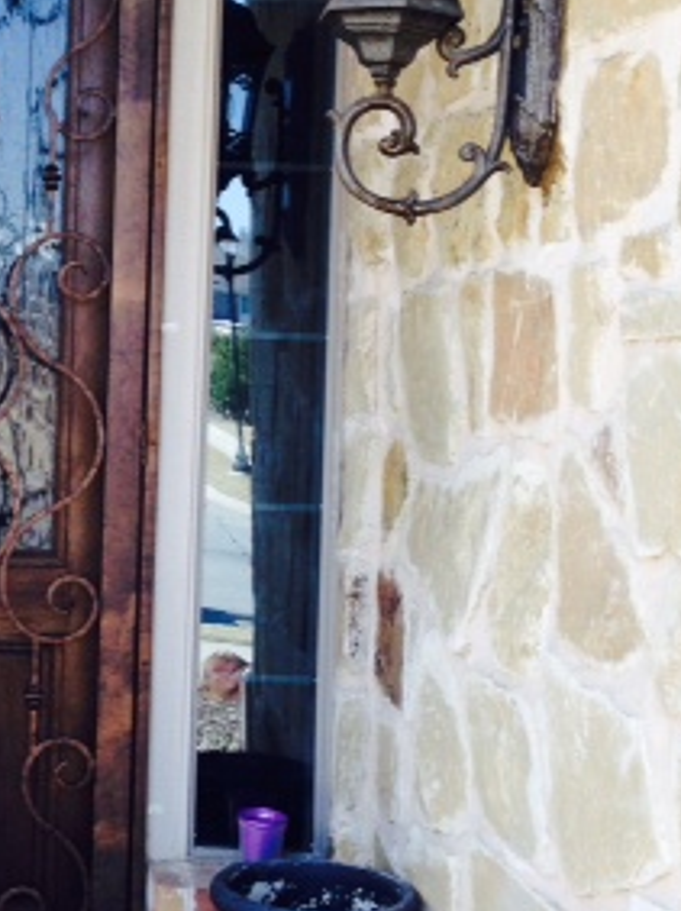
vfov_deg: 25.9
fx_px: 1970
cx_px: -19
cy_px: 349
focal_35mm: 75
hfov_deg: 19.0
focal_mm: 4.12
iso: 50
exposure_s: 1/198
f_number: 2.4
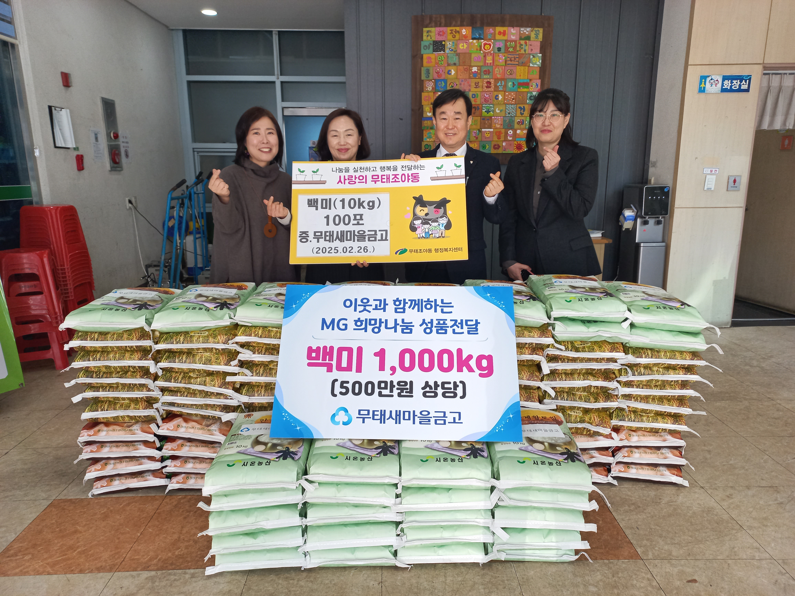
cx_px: 398
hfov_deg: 69.4
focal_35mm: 25
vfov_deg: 54.9
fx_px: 574
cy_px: 298
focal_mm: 4.6
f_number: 1.8
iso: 64
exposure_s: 1/60
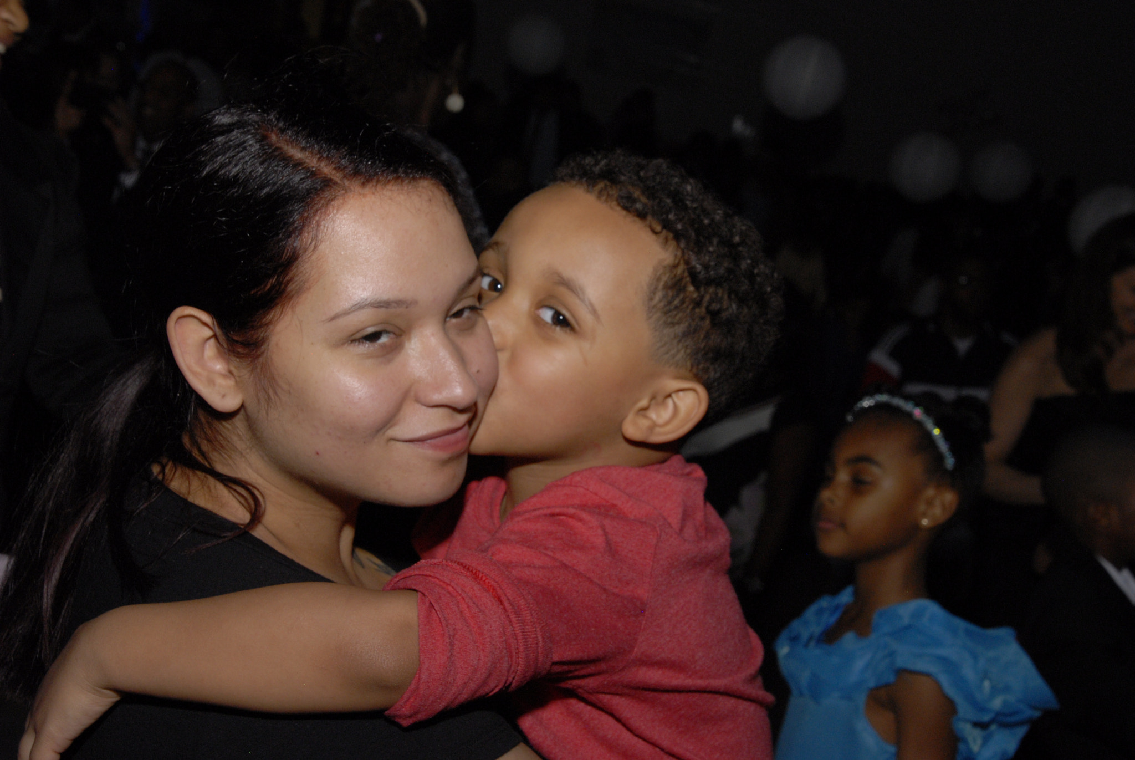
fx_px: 2178
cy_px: 380
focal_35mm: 69
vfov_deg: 19.8
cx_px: 568
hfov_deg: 29.2
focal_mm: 46
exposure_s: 1/80
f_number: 11
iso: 500
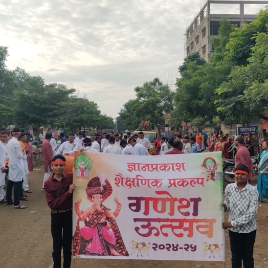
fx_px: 359
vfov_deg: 40.8
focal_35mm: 41
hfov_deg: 40.9
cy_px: 111
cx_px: 132
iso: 125
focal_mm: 4.75
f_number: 1.65
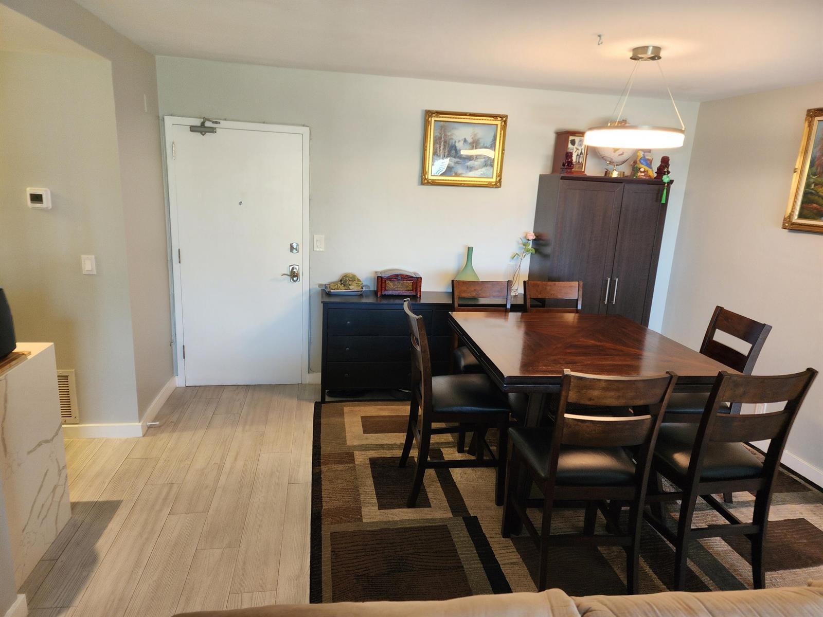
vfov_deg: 58.9
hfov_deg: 73.9
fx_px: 547
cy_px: 308
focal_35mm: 23
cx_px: 412
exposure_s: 1/60
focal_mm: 6.4
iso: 160
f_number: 1.8
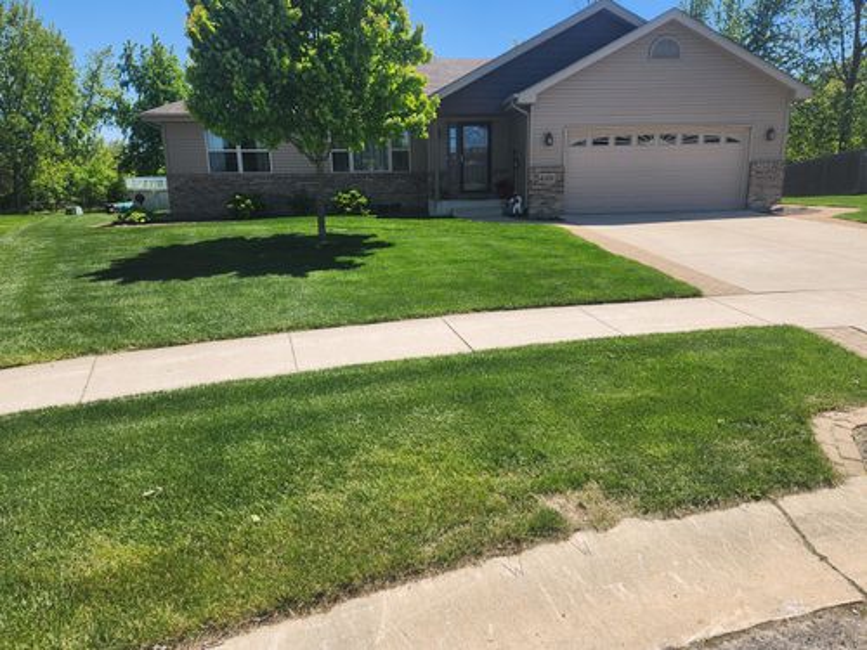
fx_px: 576
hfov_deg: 73.9
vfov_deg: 58.9
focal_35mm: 23
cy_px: 325
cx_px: 434
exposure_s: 1/1314
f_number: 1.8
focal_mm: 5.4
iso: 20
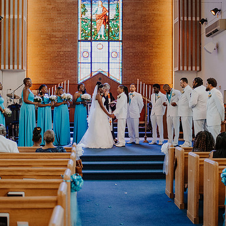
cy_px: 116
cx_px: 107
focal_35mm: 60
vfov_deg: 28.6
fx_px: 443
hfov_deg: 28.6
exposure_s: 1/1250
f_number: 1.8
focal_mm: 35
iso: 2200
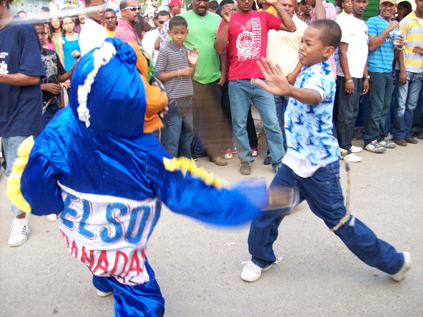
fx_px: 440
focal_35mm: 36
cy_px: 158
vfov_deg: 39.6
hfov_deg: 51.4
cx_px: 212
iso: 80
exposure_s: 1/164
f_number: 2.7
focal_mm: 6
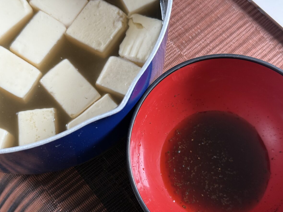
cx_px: 144
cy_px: 107
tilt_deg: -73.0
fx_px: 401
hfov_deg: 38.9
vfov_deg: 29.7
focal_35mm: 49
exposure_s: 1/60
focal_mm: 6.76
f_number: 1.78
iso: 100
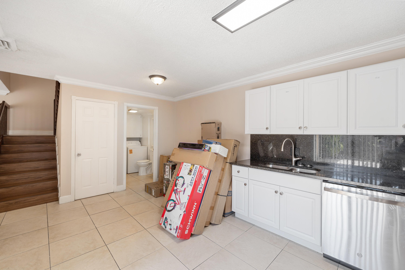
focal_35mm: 14
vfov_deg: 81.2
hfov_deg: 104.3
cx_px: 202
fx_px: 157
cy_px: 135
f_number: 9
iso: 250
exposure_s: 1/10
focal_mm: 14
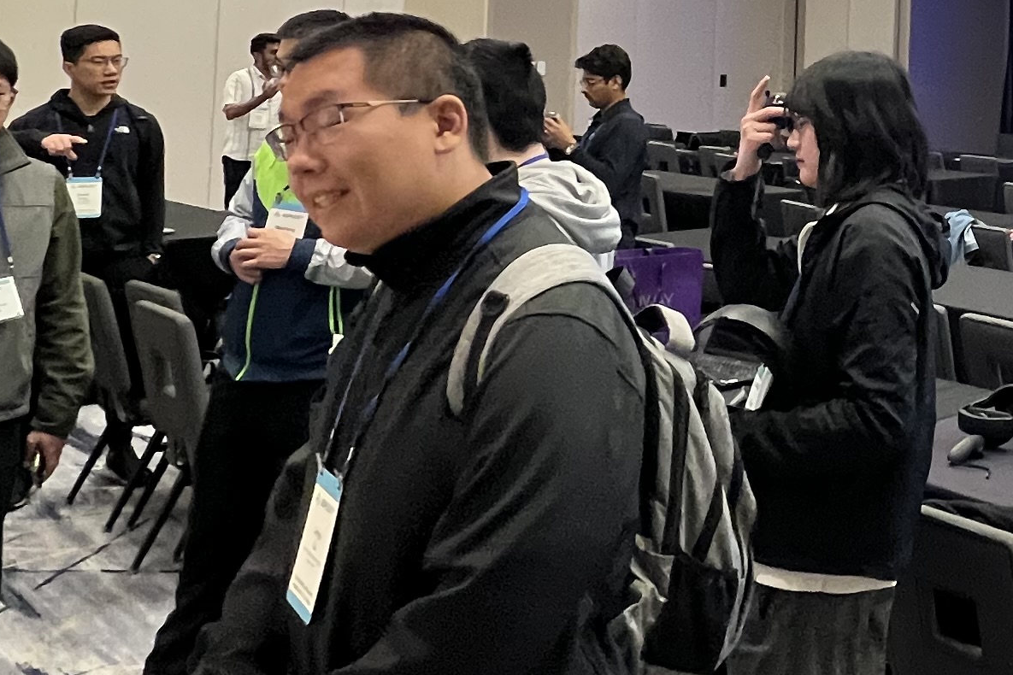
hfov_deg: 37.0
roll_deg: -1.8
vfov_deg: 27.5
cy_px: -9
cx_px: 1075
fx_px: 1294
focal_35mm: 46
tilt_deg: +2.0
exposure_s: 1/60
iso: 500
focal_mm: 1.57
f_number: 1.8
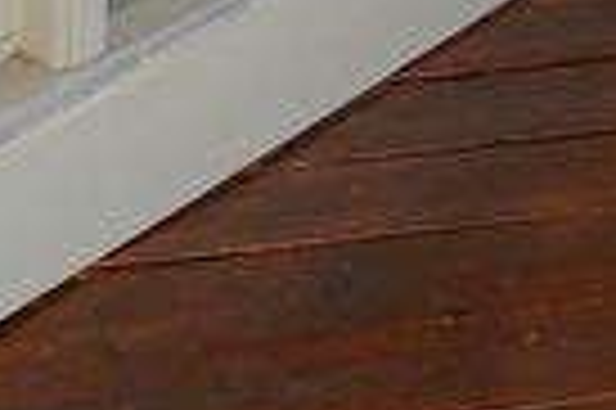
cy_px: -1102
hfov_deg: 14.4
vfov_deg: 7.7
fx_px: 2307
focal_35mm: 135
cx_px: 854
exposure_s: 1/160
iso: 100
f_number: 6.3
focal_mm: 12
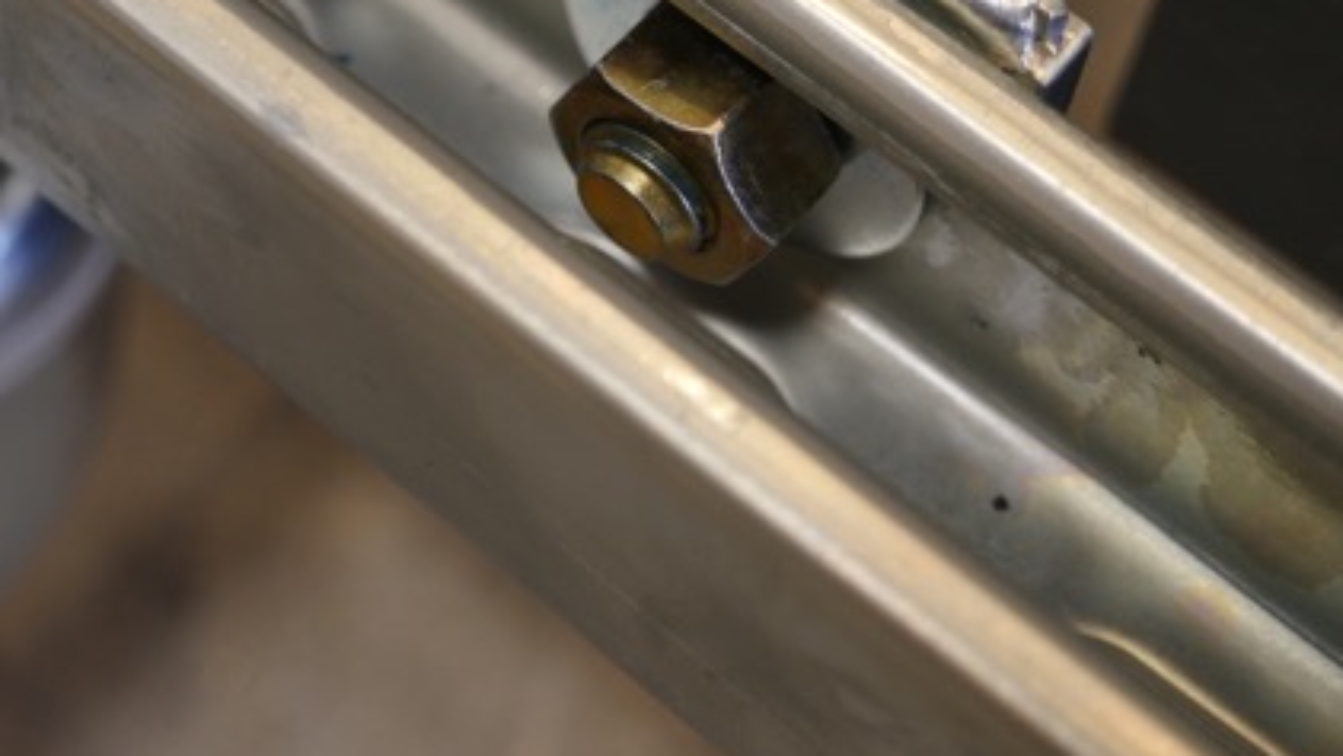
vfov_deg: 13.1
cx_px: 357
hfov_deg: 23.2
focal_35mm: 91
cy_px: 16
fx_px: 3241
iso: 320
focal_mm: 22
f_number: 2.8
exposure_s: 1/60
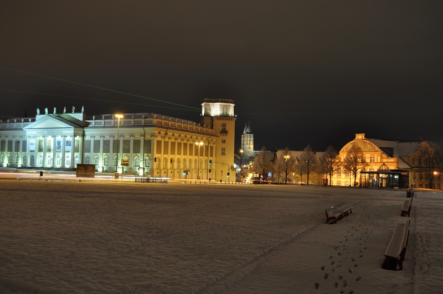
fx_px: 424
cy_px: 147
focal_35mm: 34
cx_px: 222
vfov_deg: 38.3
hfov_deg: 55.2
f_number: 5.6
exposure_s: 1.3
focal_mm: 23
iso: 200
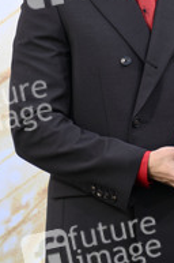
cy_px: 45
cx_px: 130
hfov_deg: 2.6
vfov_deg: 4.0
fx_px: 3769
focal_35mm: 518
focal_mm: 250
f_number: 5.6
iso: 320
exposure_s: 1/200
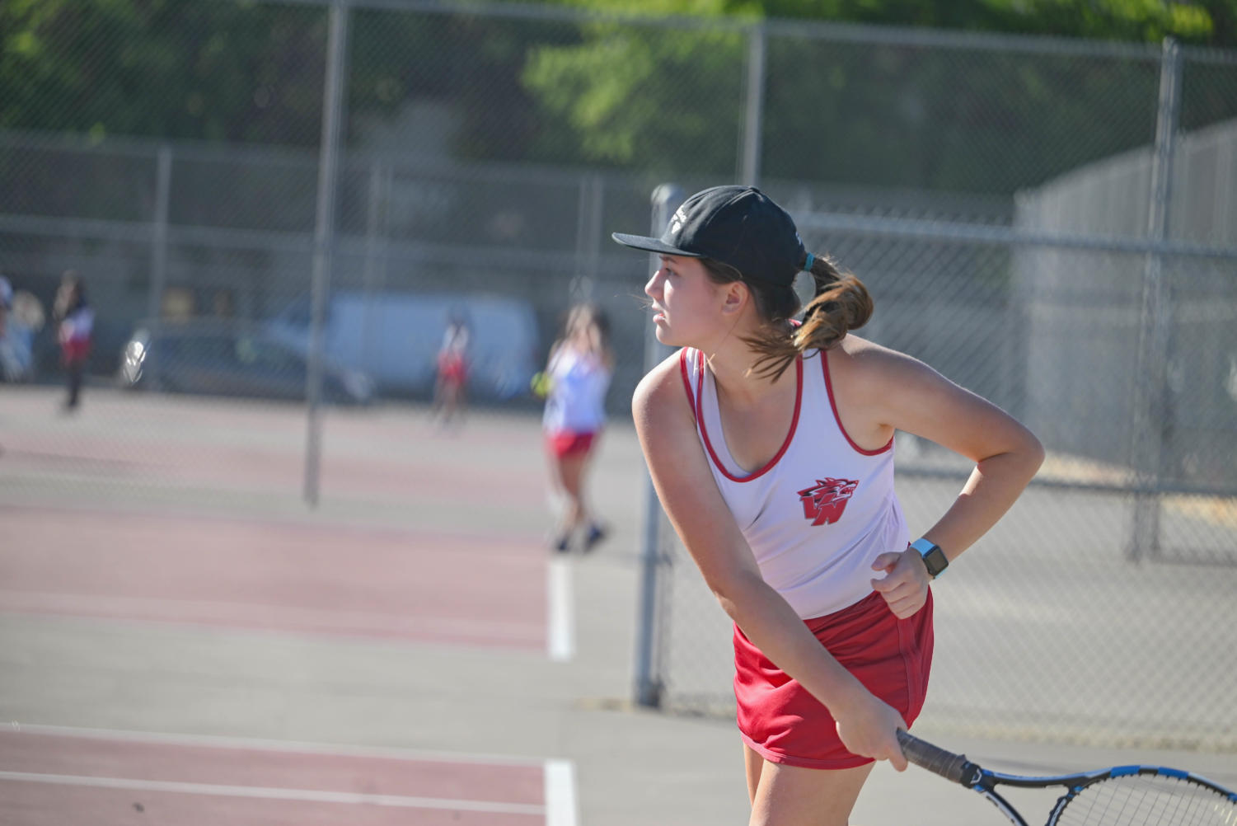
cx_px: 618
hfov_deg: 16.4
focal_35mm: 125
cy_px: 413
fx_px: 4297
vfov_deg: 11.0
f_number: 2.8
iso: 320
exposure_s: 1/3200
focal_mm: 125
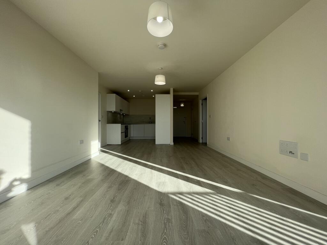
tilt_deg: +0.8
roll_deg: +0.6
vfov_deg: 89.9
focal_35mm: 13
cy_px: 122
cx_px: 164
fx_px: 123
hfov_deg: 106.2
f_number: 1.8
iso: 32
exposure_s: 1/367
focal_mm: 1.57
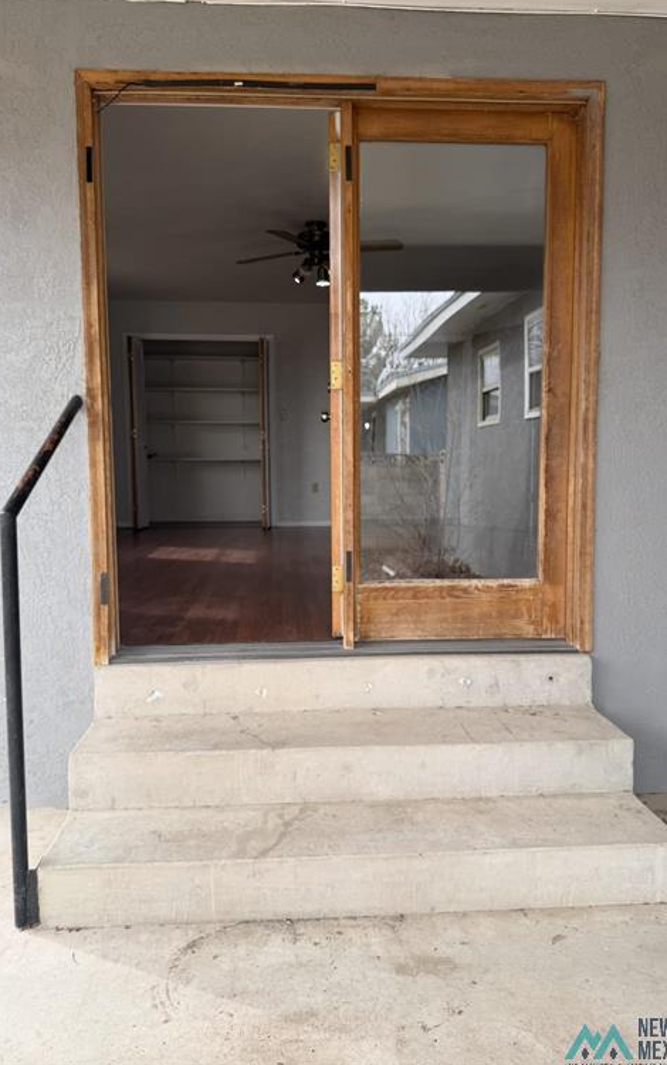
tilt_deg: -4.5
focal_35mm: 26
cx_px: 326
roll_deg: +0.0
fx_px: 755
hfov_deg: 47.6
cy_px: 525
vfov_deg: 70.4
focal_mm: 6.76
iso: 100
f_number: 1.78
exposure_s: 1/399
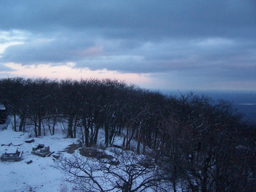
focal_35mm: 38
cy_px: 96
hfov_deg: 49.0
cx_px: 128
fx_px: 281
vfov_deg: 37.7
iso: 400
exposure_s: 1/200
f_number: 2.8
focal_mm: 6.3
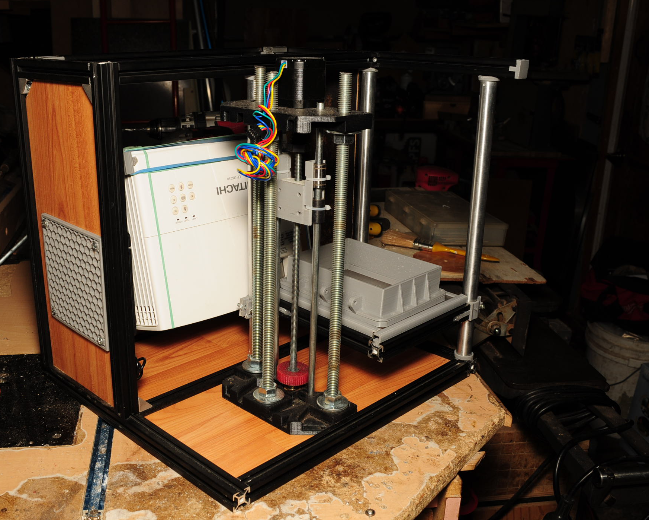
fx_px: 730
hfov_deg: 47.6
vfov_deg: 39.2
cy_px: 255
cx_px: 258
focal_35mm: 38
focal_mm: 22
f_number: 8
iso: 200
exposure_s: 1/125
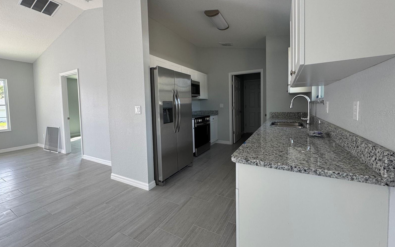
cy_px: 113
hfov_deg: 101.5
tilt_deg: -3.0
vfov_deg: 74.6
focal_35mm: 15
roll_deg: +2.5
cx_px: 198
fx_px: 161
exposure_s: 1/99
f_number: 2.2
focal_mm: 2.22
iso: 125
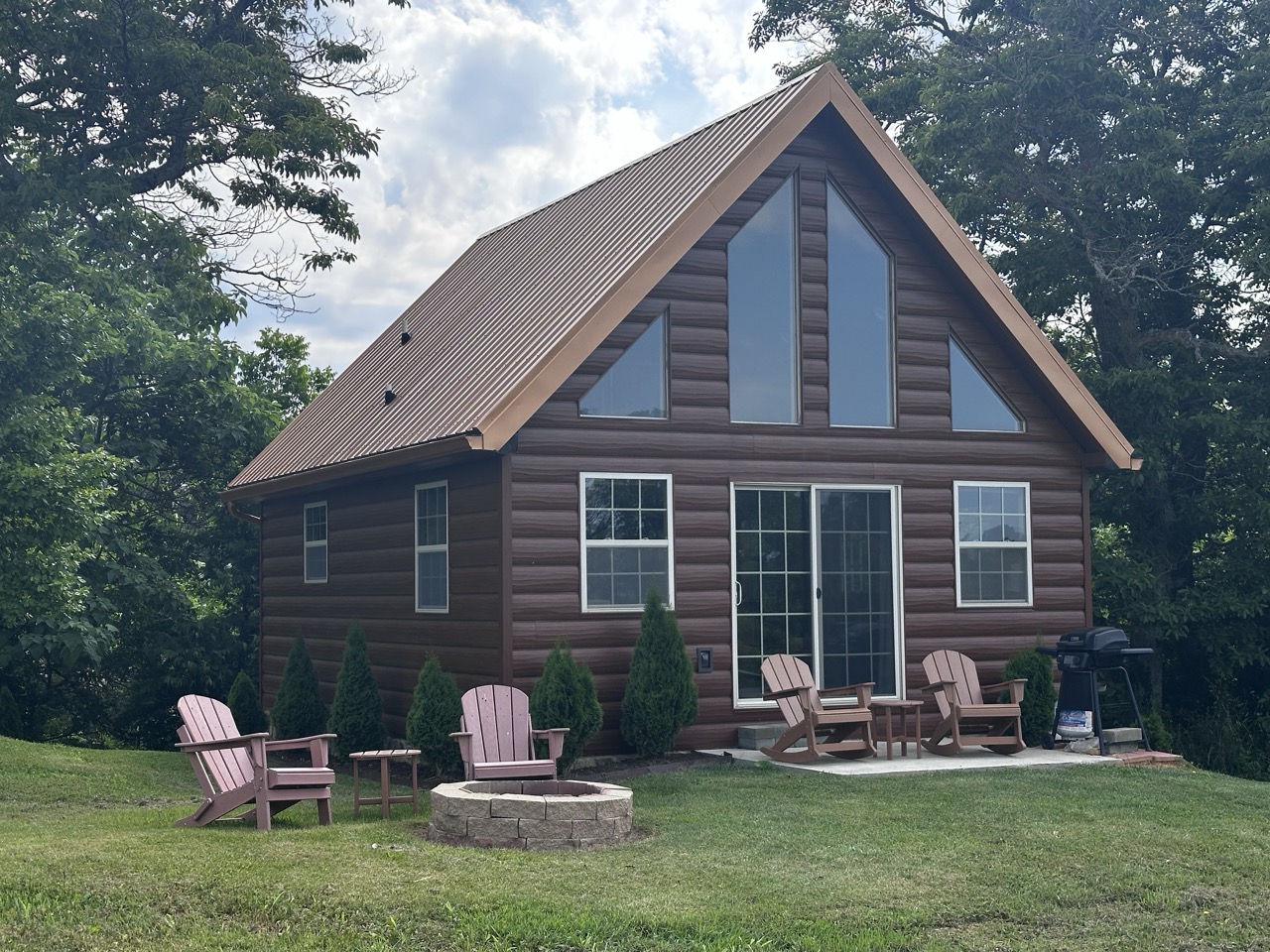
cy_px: 476
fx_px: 1761
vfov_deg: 30.3
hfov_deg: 39.7
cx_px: 635
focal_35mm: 48
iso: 64
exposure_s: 1/2114
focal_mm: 6.86
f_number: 1.78
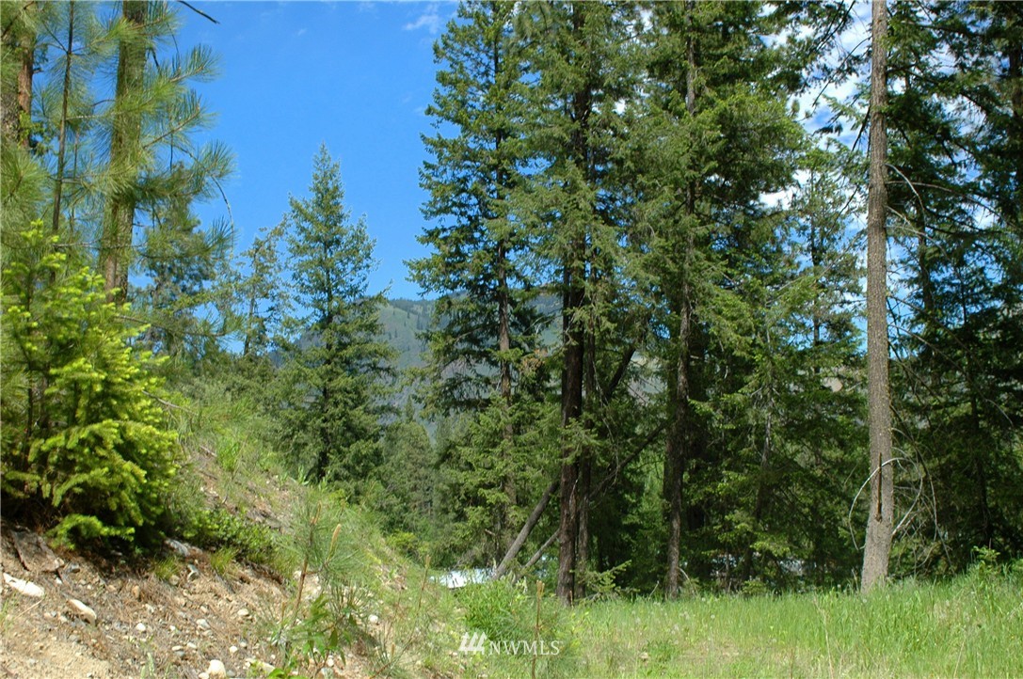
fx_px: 1192
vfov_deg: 31.8
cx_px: 512
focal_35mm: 42
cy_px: 340
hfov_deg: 46.4
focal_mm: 28
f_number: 5.6
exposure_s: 1/125
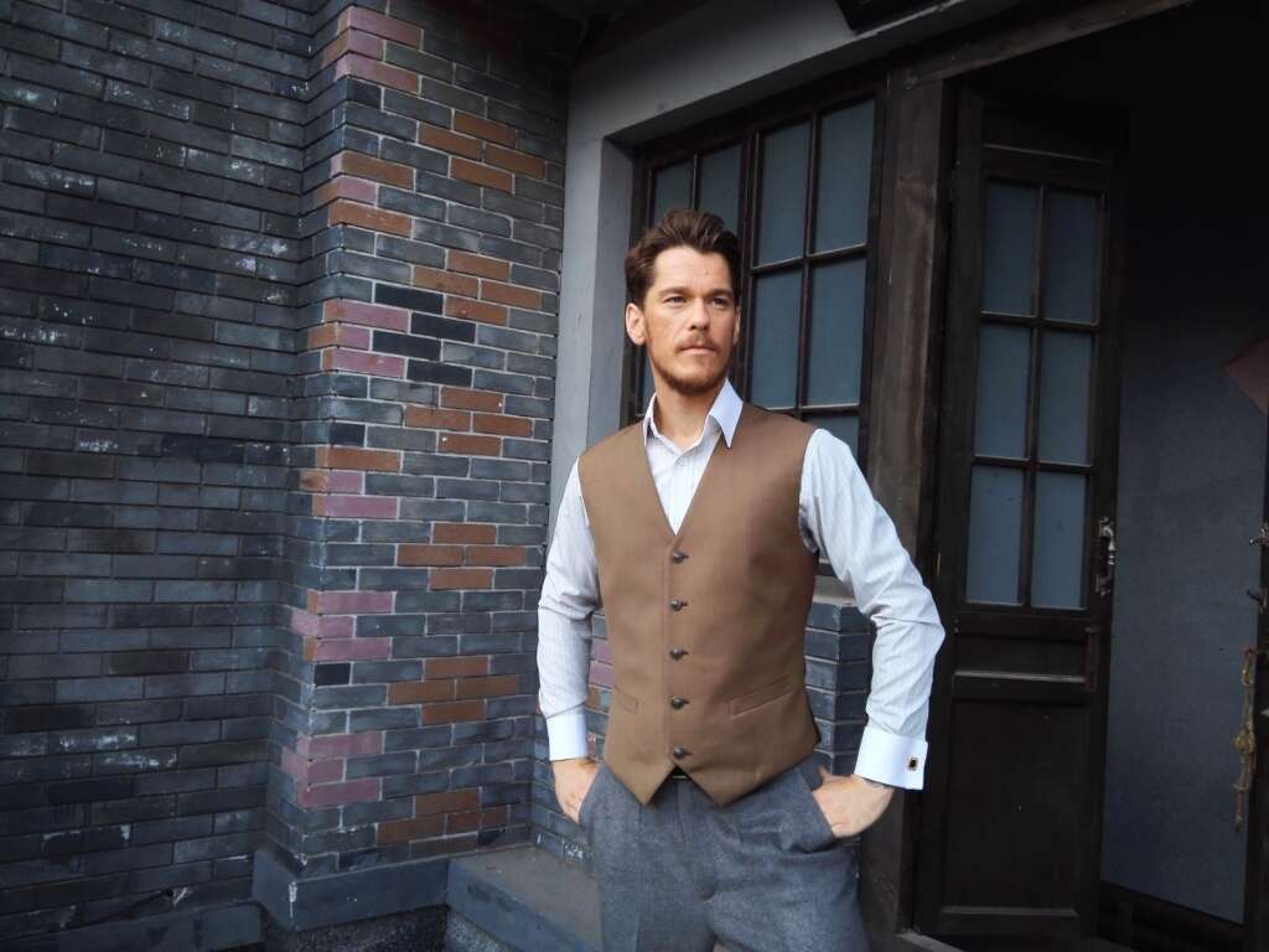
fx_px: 1063
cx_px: 634
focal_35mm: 29
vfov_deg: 48.2
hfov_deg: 61.7
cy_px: 476
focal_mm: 3.8
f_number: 2
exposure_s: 1/100
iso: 100
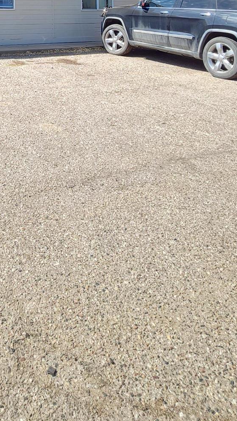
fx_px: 369
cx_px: -14
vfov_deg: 49.6
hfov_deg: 32.0
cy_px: 9
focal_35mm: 33
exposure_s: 1/264
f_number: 2.2
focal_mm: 2.2
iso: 50
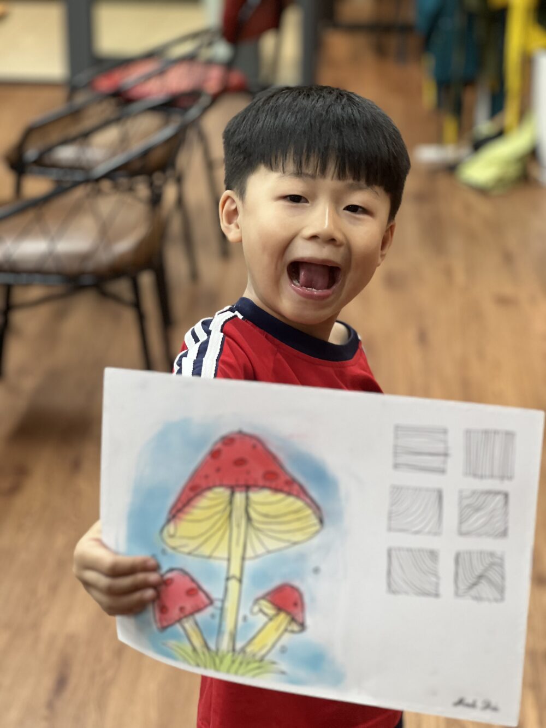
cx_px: 273
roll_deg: -1.0
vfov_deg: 25.3
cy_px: 364
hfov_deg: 19.1
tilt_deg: -21.3
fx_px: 1619
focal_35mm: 77
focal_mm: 9
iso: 160
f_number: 2.8
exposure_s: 1/33
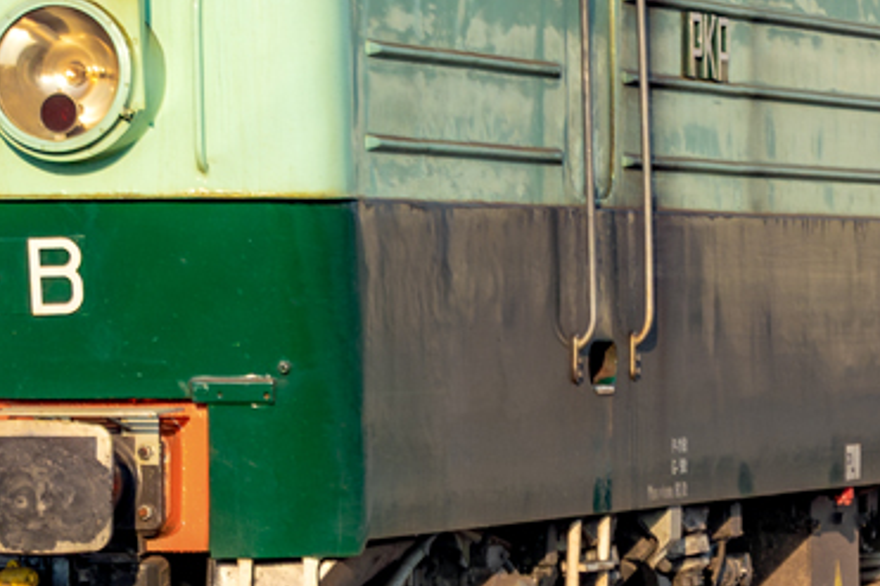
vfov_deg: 4.7
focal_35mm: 291
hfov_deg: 7.1
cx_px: 840
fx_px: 7114
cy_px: -44
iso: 125
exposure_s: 1/200
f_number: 9
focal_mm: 45
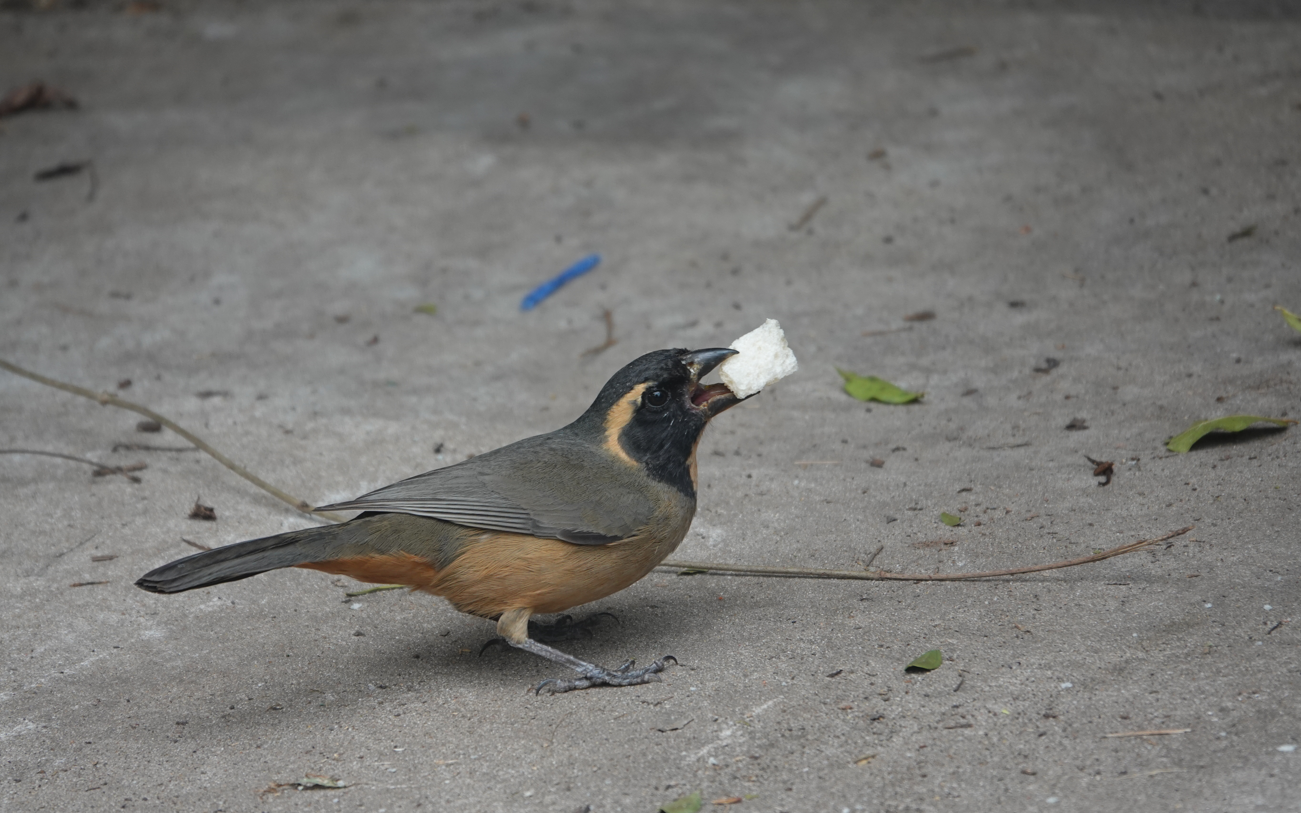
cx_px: 650
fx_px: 21698
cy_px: 416
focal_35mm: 612
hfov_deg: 3.4
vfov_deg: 2.1
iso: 200
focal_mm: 220
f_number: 4
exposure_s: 1/250
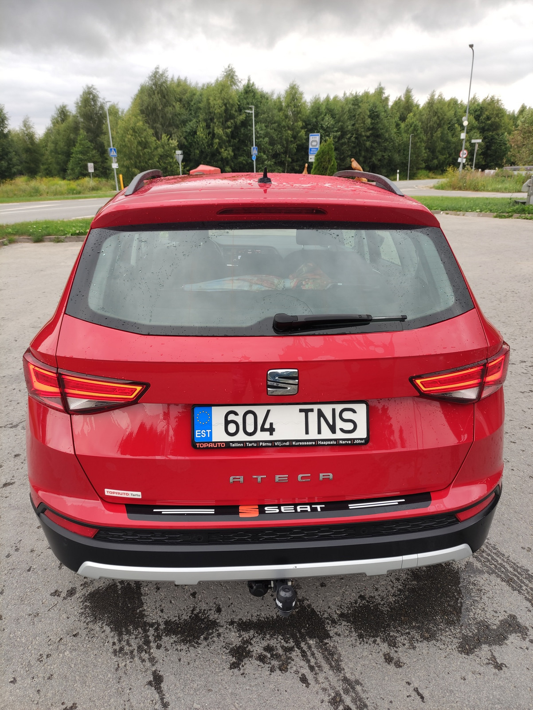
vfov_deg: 69.4
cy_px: 355
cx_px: 266
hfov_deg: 54.9
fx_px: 513
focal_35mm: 25
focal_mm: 5.43
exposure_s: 1/103
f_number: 1.89
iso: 100
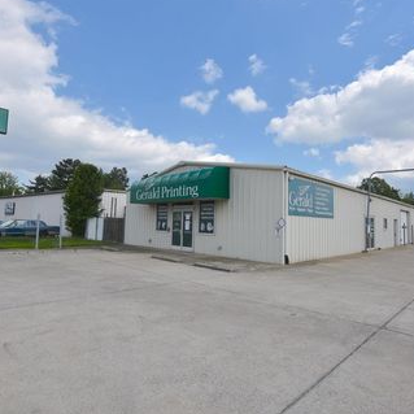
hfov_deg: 74.8
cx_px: 218
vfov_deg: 74.8
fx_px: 271
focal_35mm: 20
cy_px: 207
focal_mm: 10
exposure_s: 1/320
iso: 100
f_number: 9
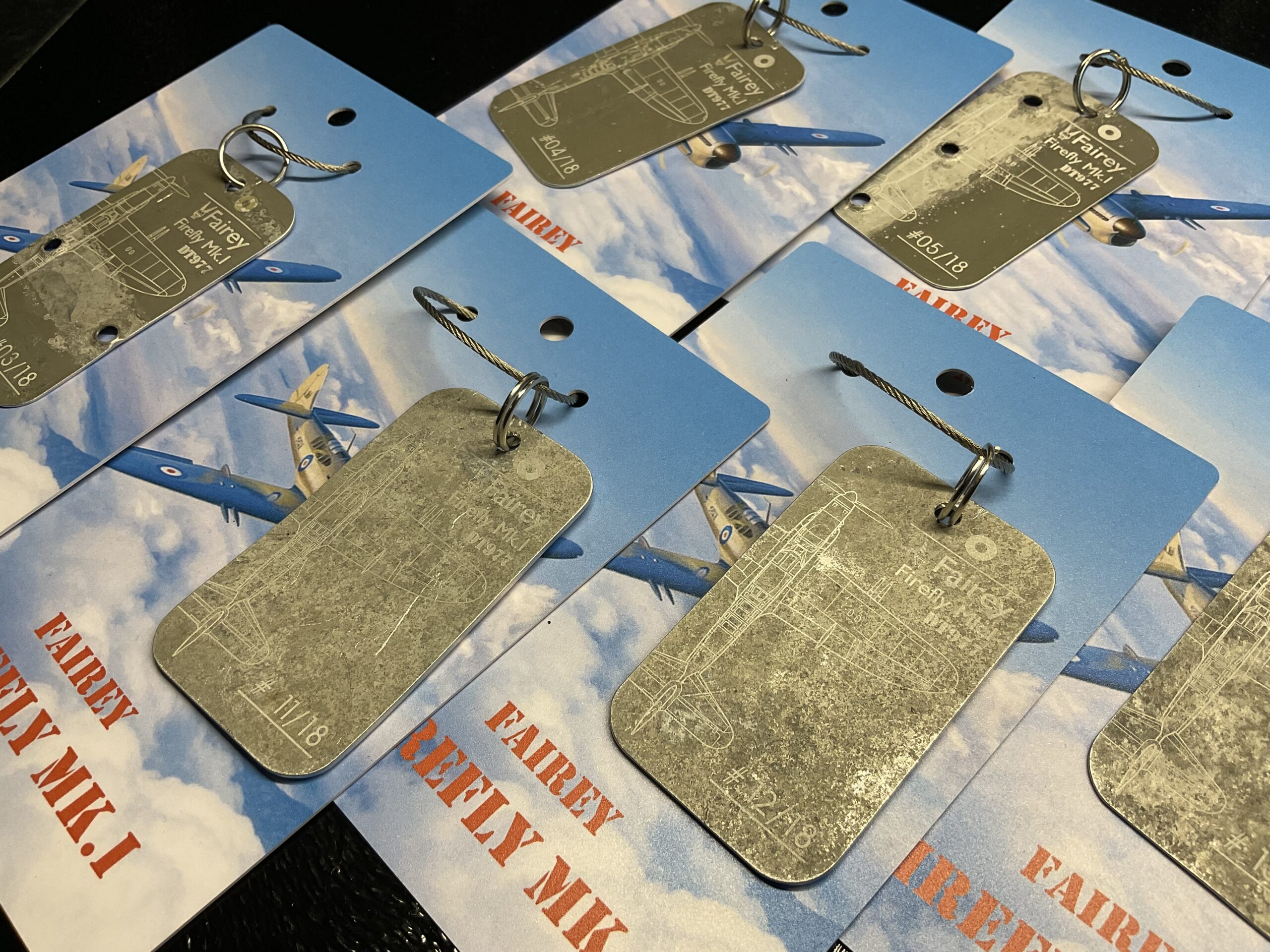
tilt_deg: -52.1
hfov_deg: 61.7
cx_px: 635
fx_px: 1064
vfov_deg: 48.2
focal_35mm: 29
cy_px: 476
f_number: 1.8
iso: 50
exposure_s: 1/100
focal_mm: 3
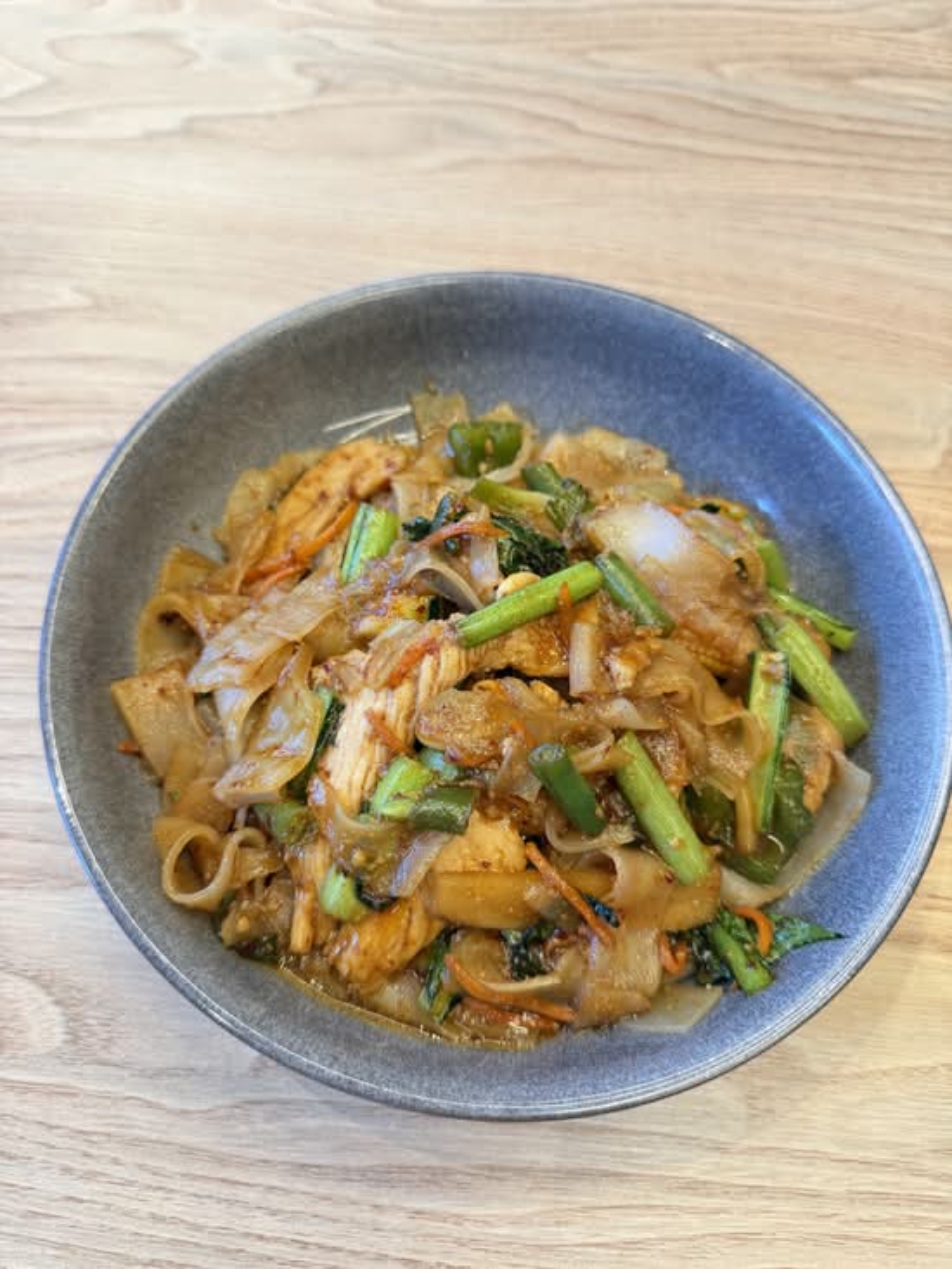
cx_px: 476
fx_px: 880
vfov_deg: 71.6
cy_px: 634
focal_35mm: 24
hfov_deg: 56.8
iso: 320
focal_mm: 6.76
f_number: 1.78
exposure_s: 1/57
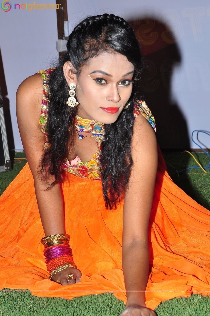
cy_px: 158
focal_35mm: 99
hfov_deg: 13.8
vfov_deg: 20.6
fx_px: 869
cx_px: 105
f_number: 11
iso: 400
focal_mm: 66
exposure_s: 1/125
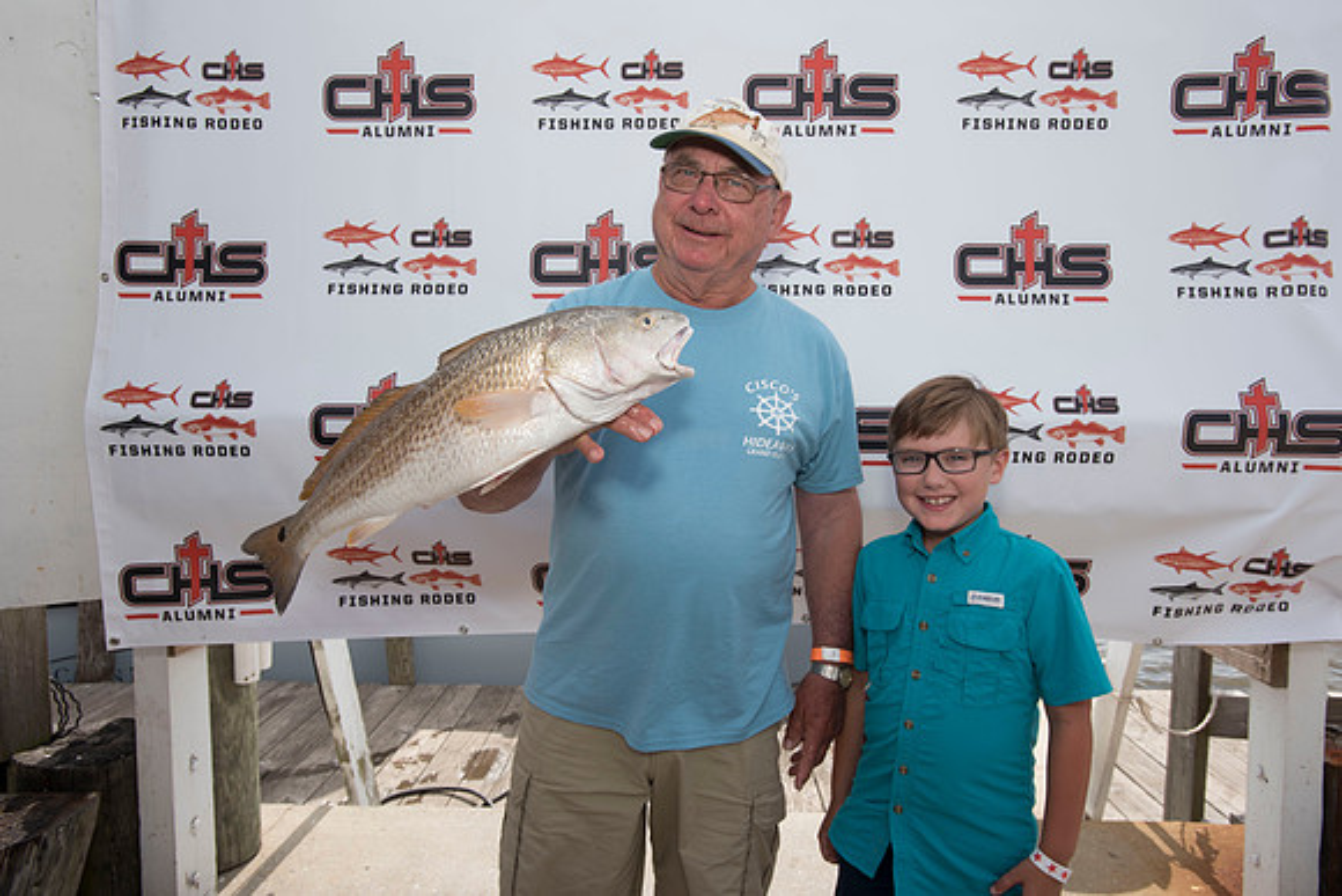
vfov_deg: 53.2
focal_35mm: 24
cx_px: 671
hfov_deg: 73.7
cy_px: 448
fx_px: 895
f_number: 9
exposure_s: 1/250
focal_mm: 24
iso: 250
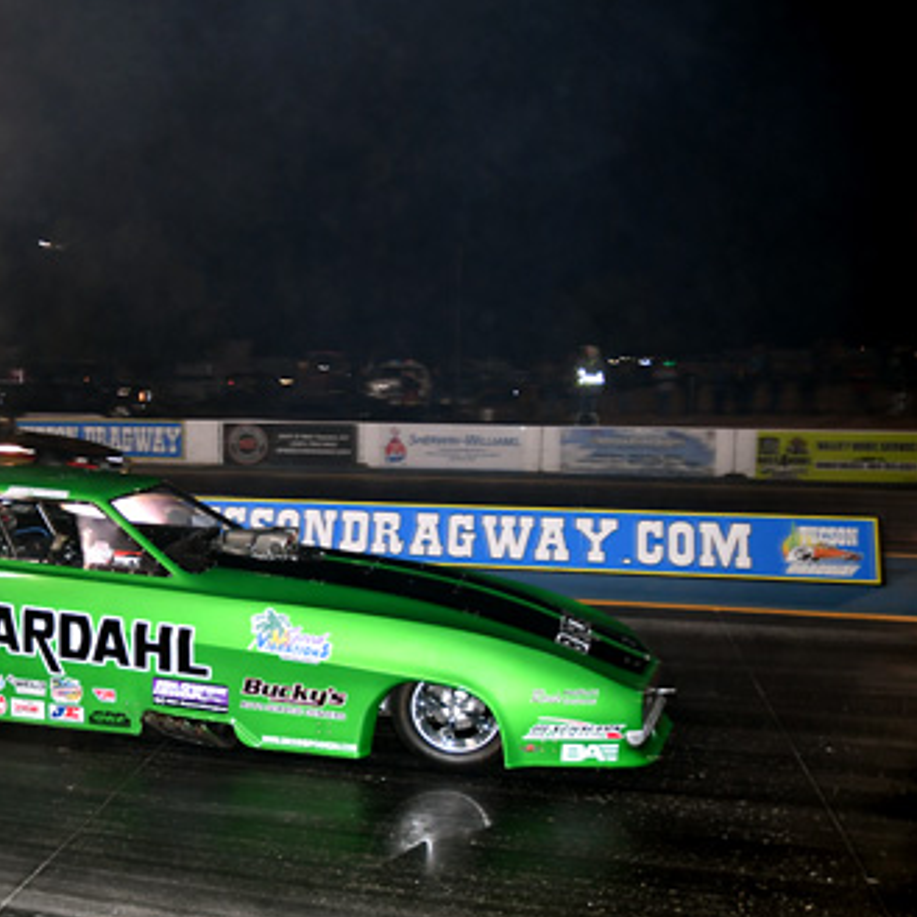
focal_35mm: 31
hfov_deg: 50.3
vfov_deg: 52.5
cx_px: 223
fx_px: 929
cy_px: 464
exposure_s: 1/250
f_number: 2.8
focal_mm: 16
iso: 500
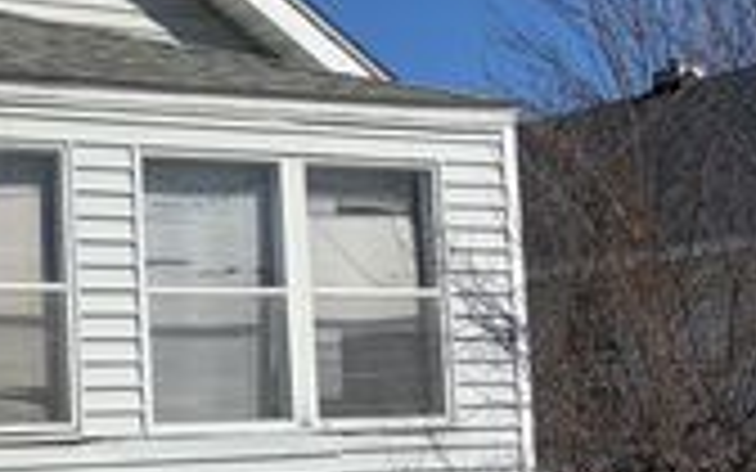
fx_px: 1689
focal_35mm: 82
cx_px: -45
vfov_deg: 15.8
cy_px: 366
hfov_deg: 23.8
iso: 25
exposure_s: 1/4673
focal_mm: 4.25
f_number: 1.8
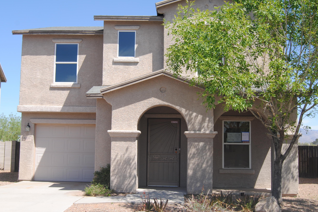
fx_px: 424
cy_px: 108
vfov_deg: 28.1
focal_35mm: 48
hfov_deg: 41.1
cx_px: 151
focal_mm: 26
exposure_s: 1/250
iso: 100
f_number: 8
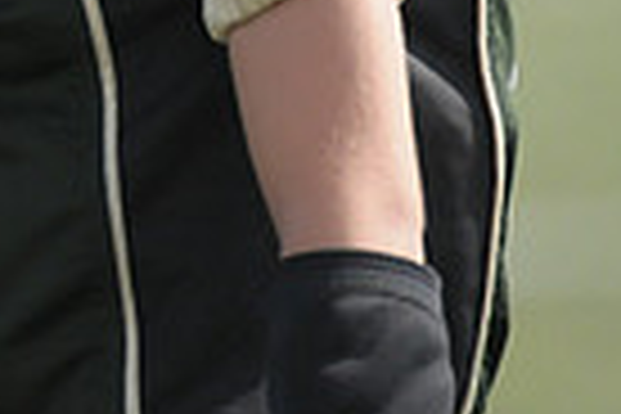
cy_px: -394
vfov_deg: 0.6
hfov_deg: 0.9
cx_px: -428
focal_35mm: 2393
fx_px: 41276
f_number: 4
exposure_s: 1/4000
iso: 1600
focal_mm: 380
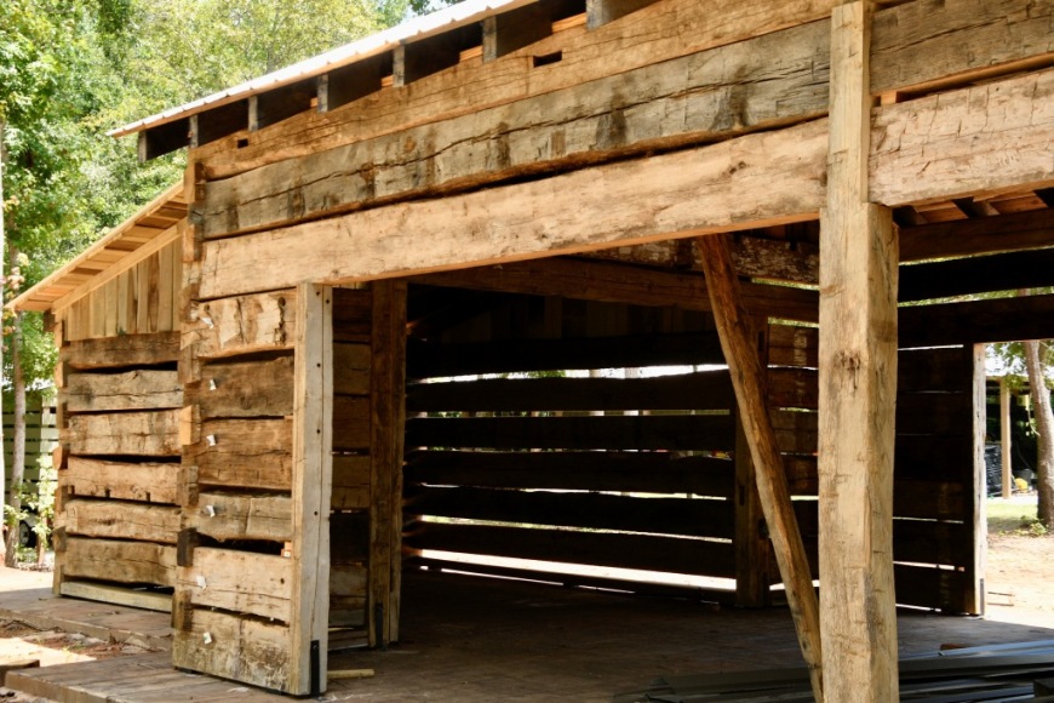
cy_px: 352
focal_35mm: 48
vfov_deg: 28.1
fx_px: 1405
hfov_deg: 41.1
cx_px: 527
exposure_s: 1/160
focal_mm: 32
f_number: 6.3
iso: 250
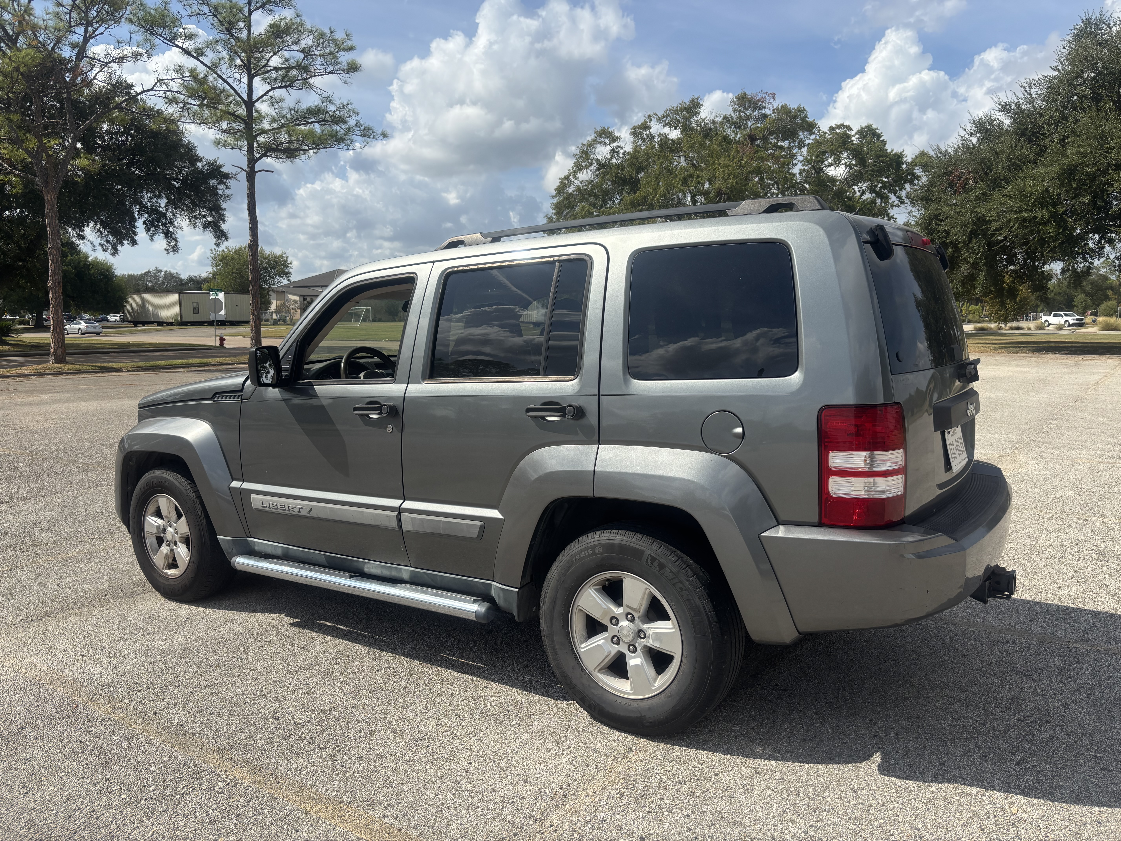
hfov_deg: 67.3
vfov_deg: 53.1
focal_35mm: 26
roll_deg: -0.9
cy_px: 420
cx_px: 560
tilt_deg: -5.9
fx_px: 842
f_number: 1.6
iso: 50
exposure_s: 1/4082
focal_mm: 5.96
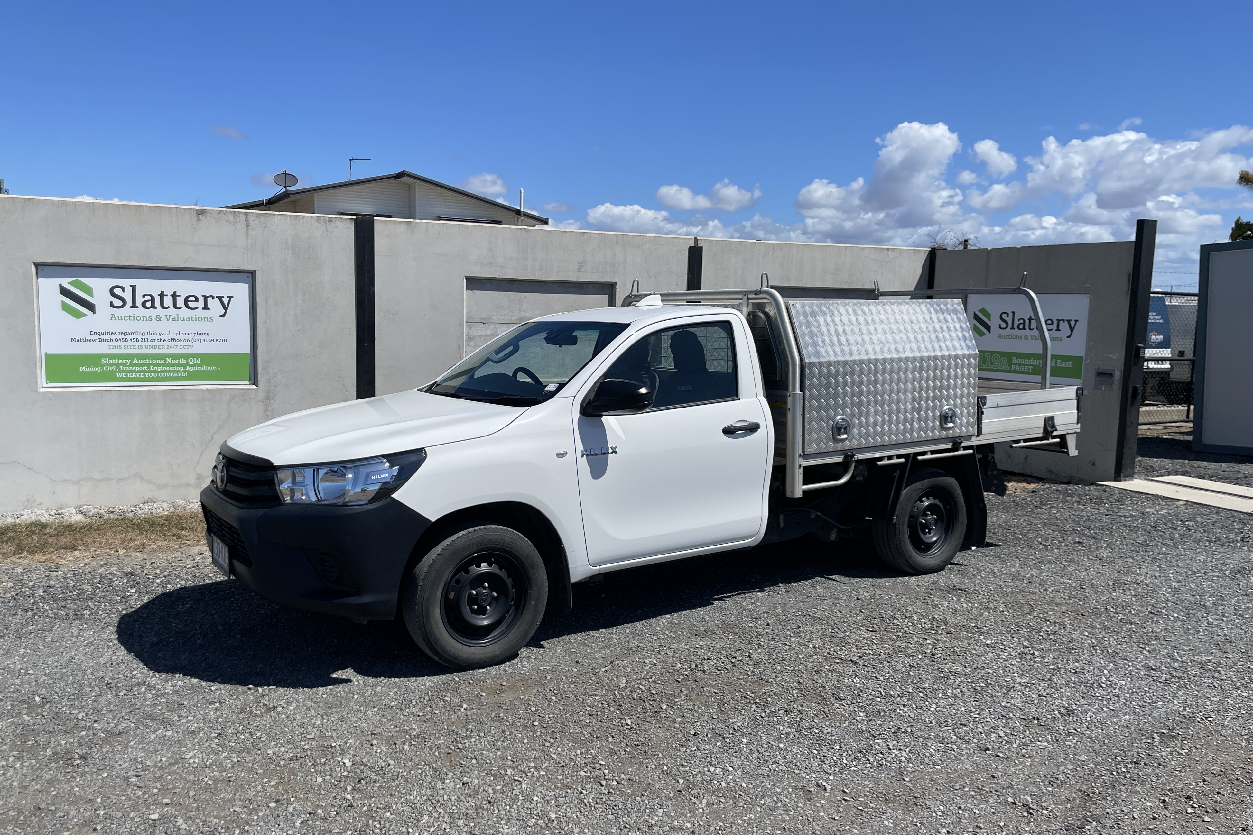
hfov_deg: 65.5
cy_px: 438
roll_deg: -1.2
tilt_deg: -7.8
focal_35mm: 28
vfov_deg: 46.4
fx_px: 974
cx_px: 607
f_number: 1.6
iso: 32
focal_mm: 4.2
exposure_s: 1/6135
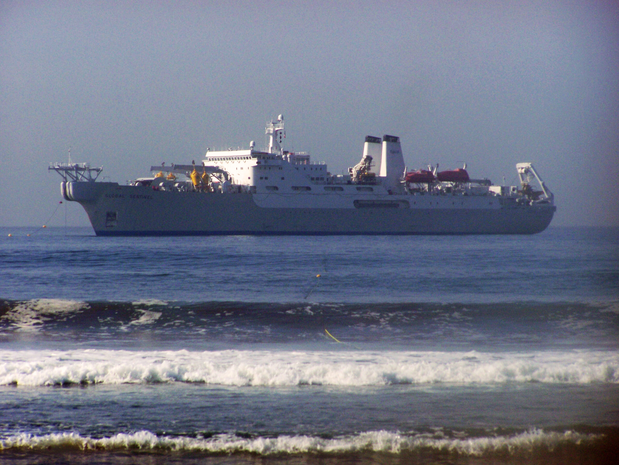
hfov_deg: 6.9
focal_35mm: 288
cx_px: 310
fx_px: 5154
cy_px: 232
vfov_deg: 5.2
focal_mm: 47.7
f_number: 5
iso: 80
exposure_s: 1/640
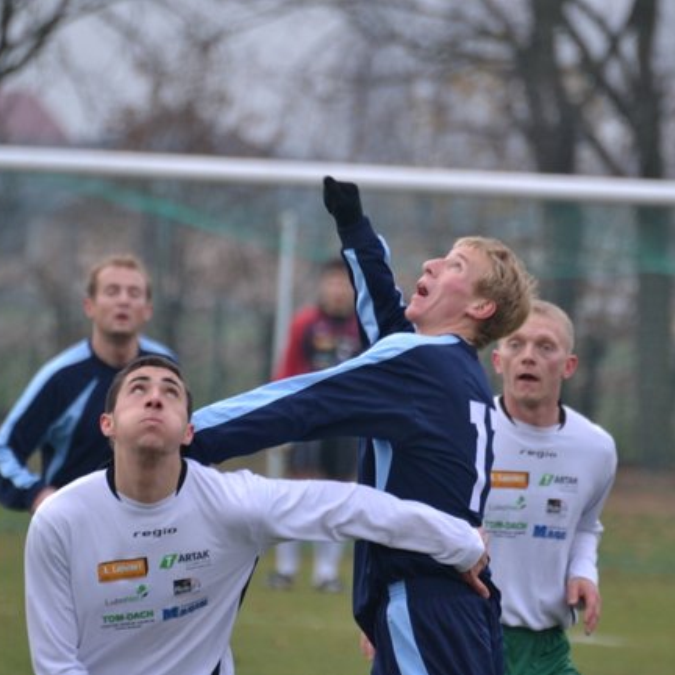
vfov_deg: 3.0
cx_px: 361
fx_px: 12707
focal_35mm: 576
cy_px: 338
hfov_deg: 3.0
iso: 800
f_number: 5.6
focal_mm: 300
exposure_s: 1/500
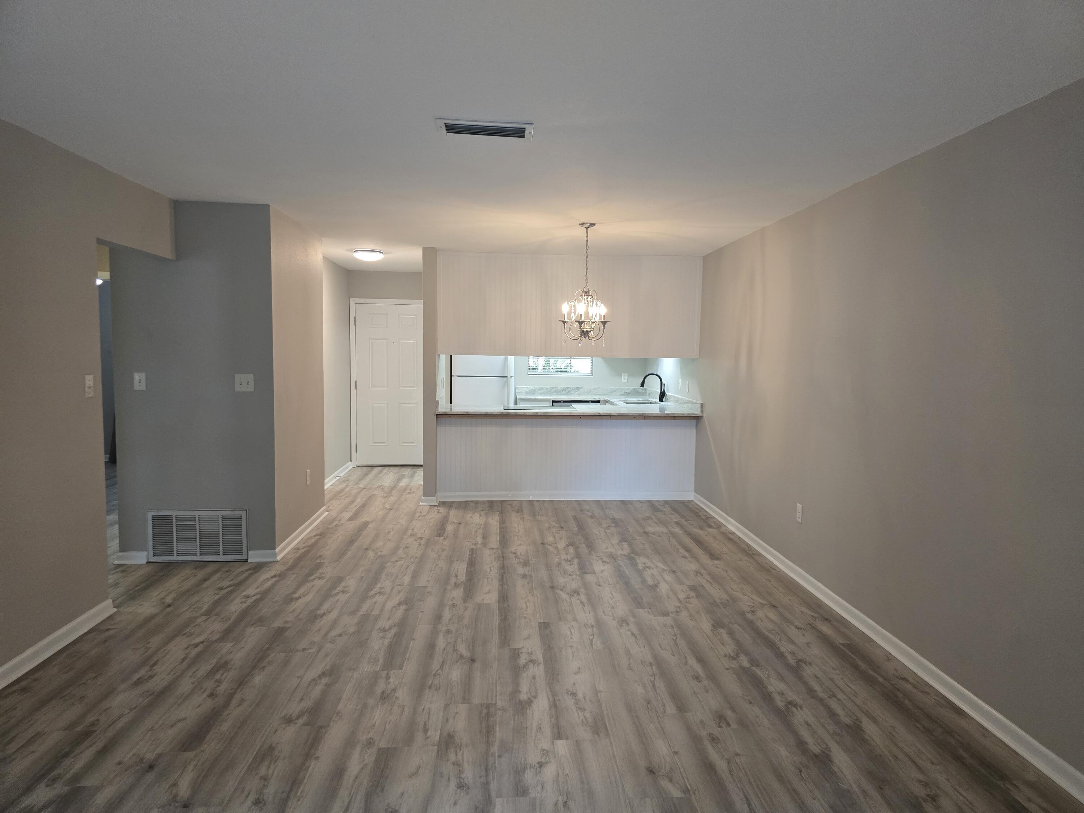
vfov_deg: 58.9
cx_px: 542
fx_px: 720
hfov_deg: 73.9
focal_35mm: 23
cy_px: 406
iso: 400
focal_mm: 6.3
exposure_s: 1/120
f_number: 1.7
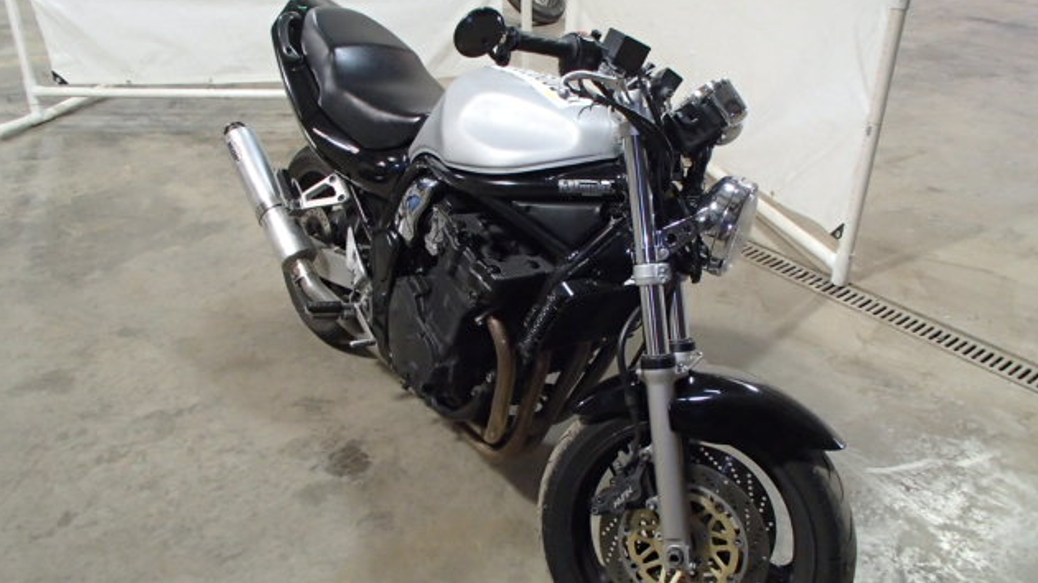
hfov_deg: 62.6
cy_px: 306
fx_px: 853
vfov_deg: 37.7
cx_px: 519
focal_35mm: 31
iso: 500
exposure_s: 1/30
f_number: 3.9
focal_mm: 5
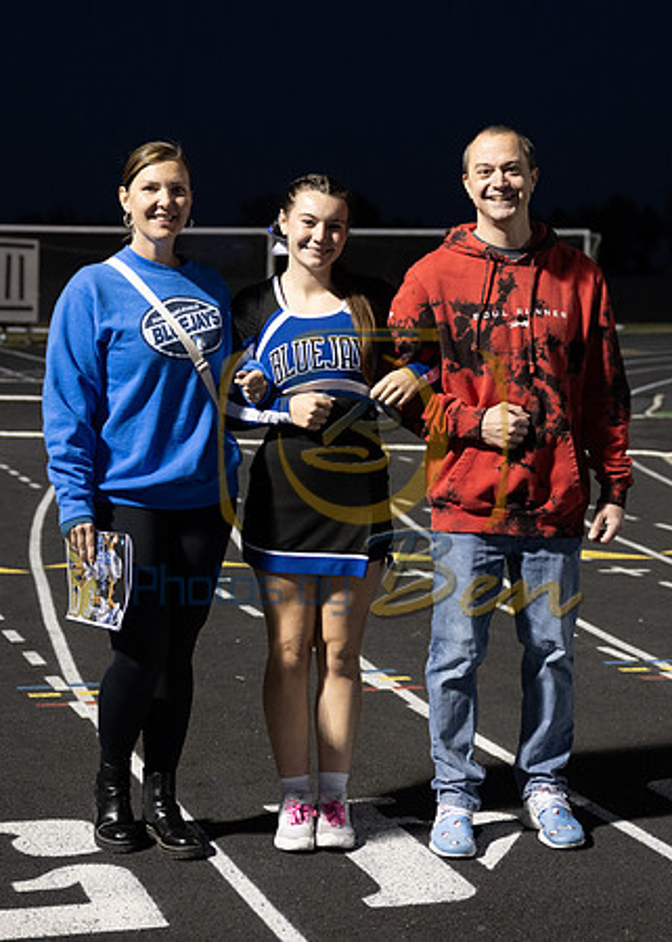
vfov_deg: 25.8
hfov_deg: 18.6
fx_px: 2055
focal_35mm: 77
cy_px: 437
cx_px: 358
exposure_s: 1/160
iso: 1600
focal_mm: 43
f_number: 3.2
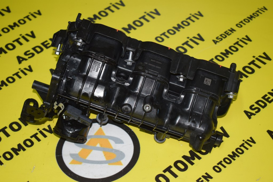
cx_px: 136
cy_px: 91
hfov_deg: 28.1
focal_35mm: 72
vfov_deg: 18.9
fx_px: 546
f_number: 5.3
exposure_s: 1/30
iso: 800
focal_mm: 48
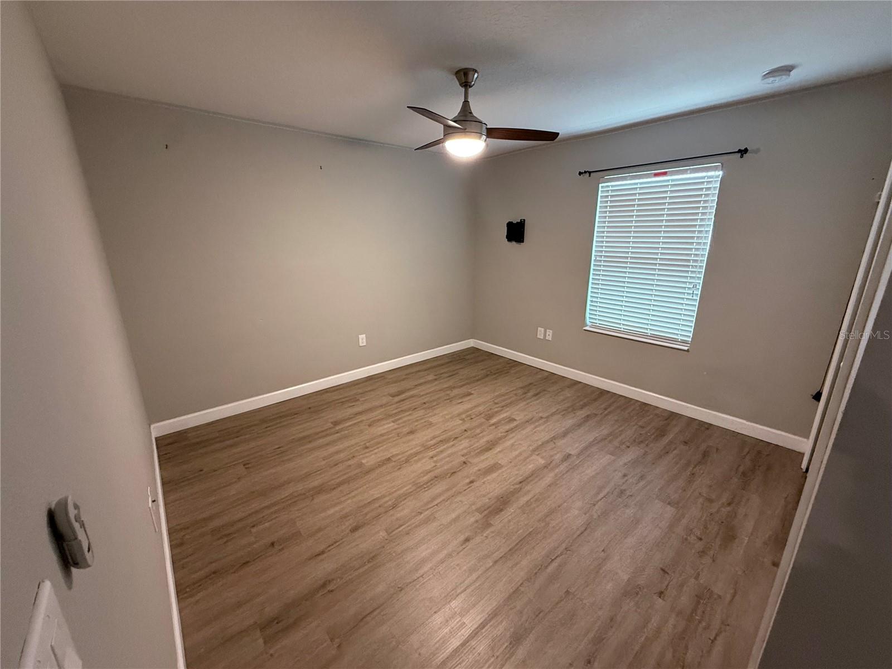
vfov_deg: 85.7
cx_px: 446
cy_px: 334
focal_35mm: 14
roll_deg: -0.2
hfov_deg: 102.1
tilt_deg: -15.4
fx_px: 361
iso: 400
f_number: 2.2
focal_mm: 2.22
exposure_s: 1/60
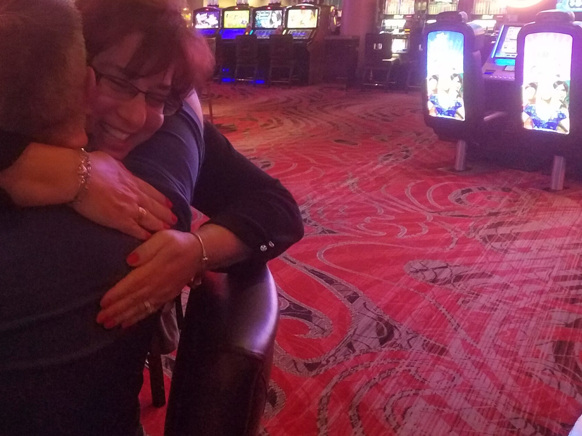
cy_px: 174
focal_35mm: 39
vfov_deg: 36.7
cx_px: 149
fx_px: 656
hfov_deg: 46.2
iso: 800
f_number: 1.7
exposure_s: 1/60
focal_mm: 4.2
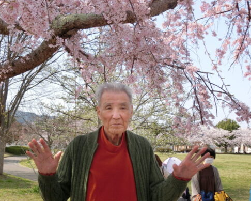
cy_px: 97
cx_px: 98
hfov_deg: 39.3
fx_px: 349
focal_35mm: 47
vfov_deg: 32.1
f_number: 4.1
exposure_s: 1/400
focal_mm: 6.9
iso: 80
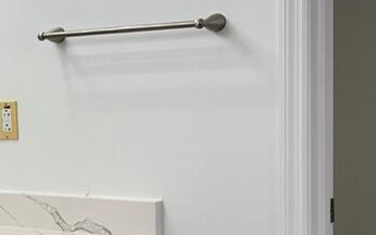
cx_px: -262
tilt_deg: -6.6
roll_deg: +4.6
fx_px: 1045
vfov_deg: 12.7
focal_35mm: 102
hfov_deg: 17.3
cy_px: 212
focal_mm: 5.96
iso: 64
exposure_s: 1/234
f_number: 1.6
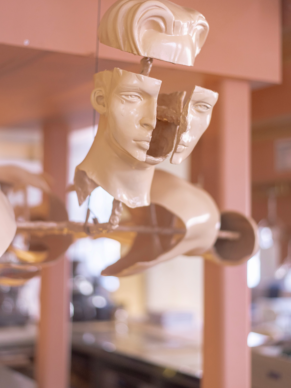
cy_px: 182
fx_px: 695
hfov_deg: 23.6
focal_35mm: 62
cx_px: 155
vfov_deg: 31.2
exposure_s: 1/320
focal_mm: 50
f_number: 1.8
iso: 640
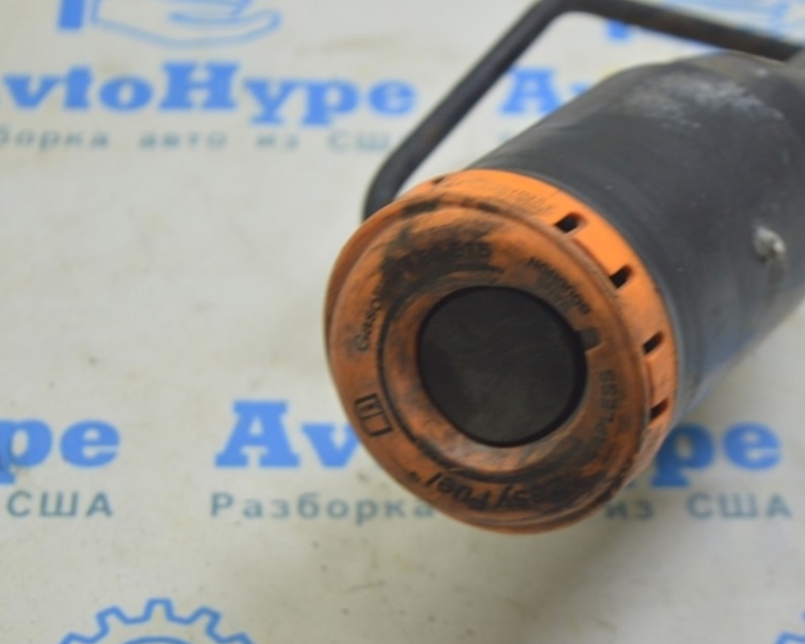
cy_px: 323
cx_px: 486
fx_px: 2374
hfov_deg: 19.2
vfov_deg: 15.5
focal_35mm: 100
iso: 400
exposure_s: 1/20
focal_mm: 55
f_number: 5.6
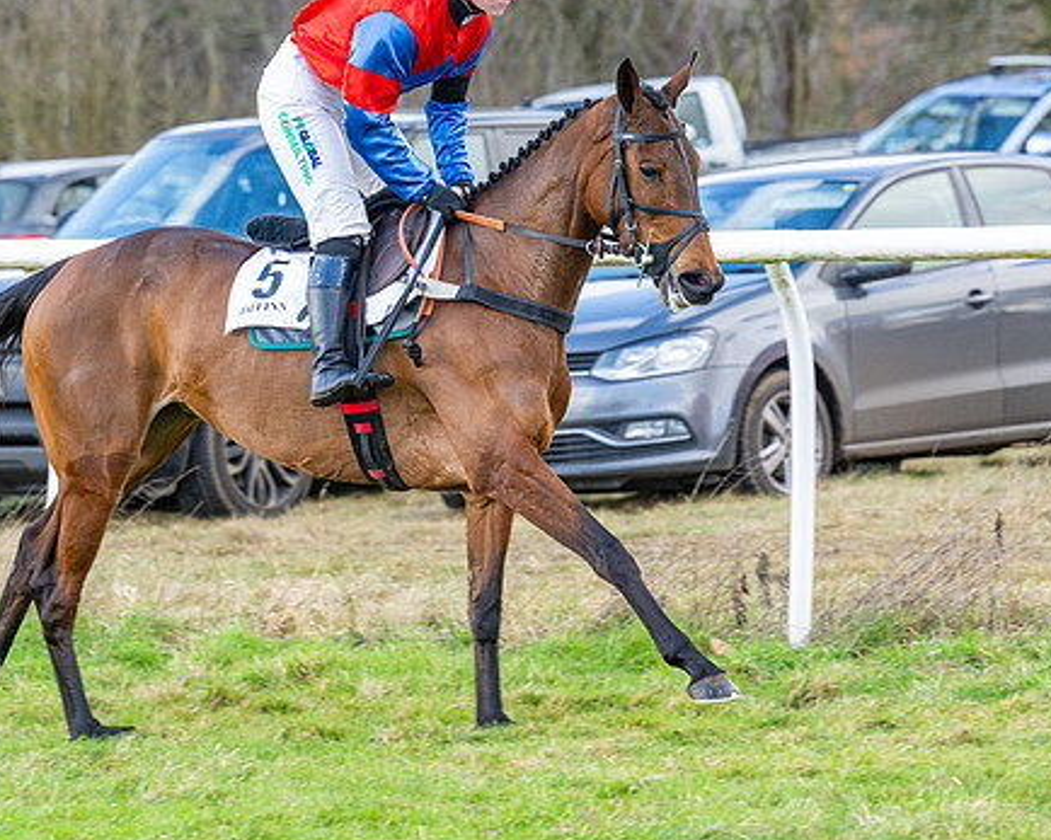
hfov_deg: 6.1
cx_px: 546
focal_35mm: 316
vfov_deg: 4.9
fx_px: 9827
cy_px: 354
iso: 500
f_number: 4
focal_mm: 140
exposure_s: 1/640
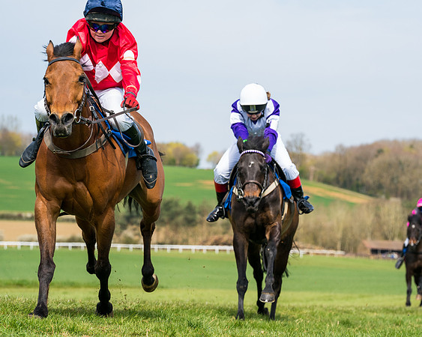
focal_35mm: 163
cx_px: 271
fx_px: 2035
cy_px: 181
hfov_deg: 11.8
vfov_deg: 9.5
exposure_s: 1/1000
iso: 400
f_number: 6.3
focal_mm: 135
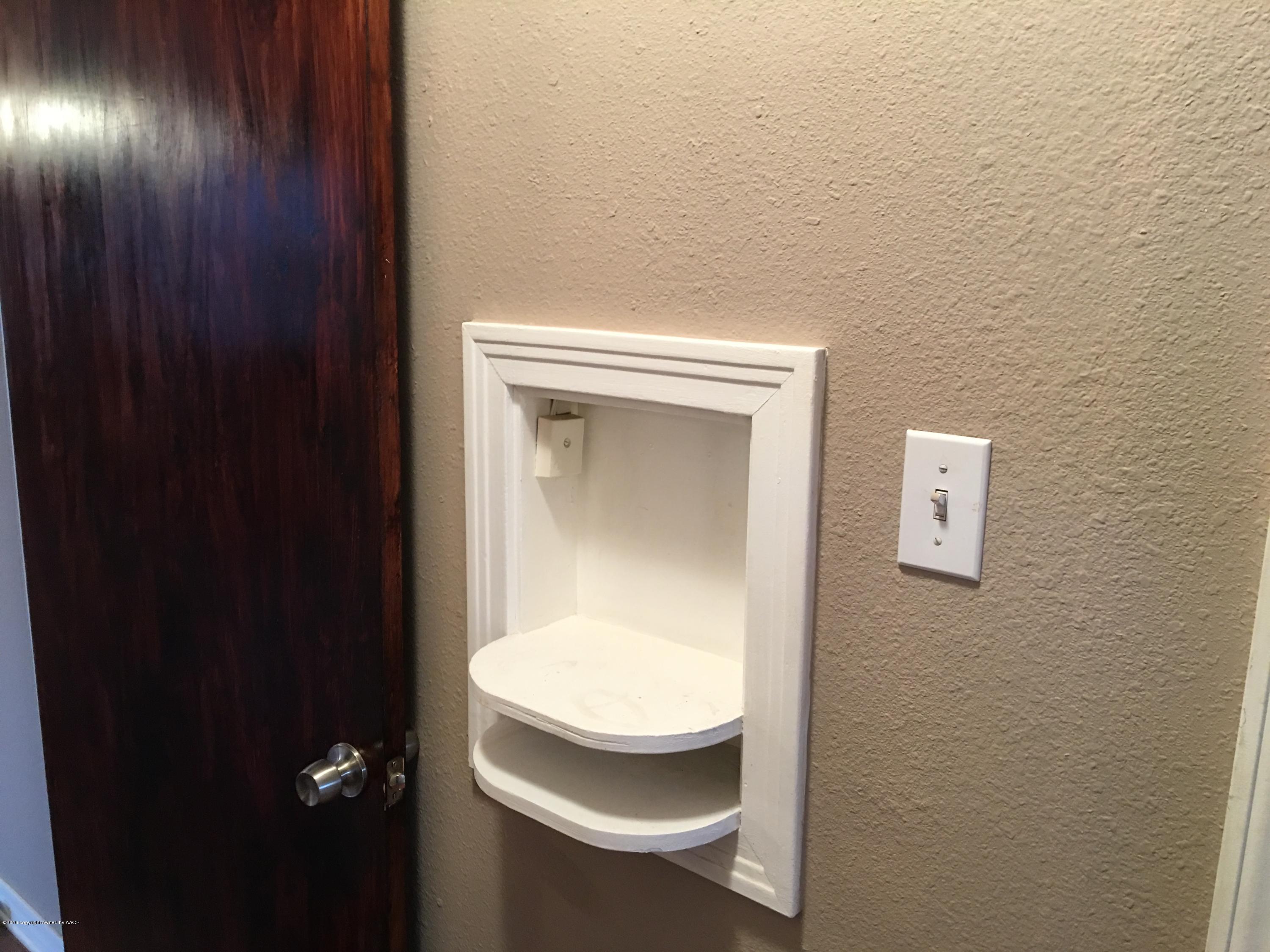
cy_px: 476
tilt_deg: -12.0
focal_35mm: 29
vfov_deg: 48.2
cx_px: 635
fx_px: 1064
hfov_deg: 61.7
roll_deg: -2.4
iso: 64
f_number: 2.2
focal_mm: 4.15
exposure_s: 1/15
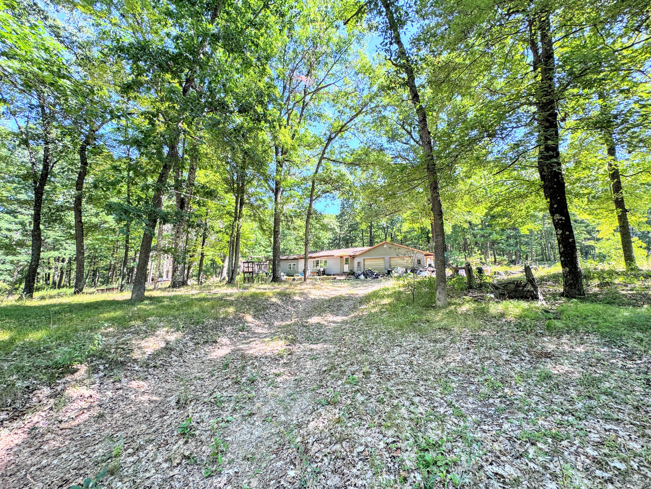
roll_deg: -1.1
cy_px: 244
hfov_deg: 102.1
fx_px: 263
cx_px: 326
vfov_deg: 85.7
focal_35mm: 14
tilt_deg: +8.5
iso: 40
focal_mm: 2.22
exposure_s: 1/172
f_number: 2.2
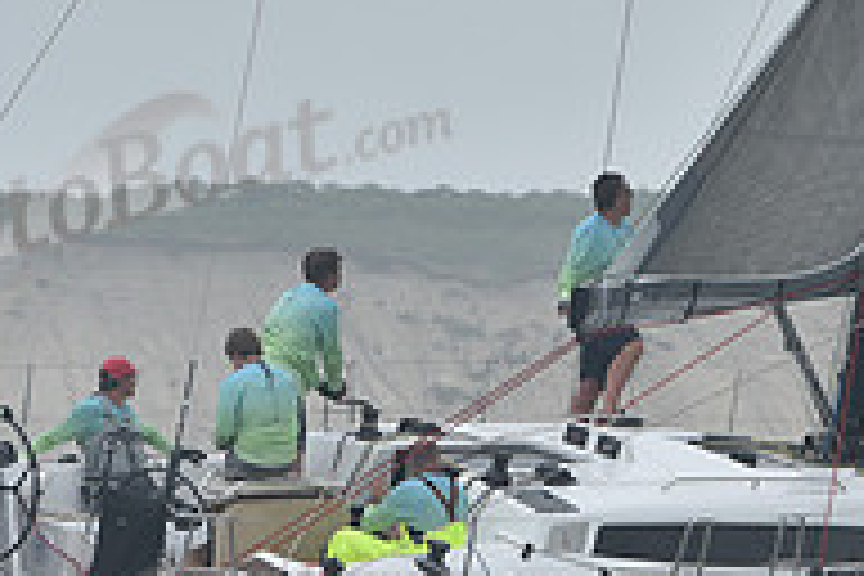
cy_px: 358
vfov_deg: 2.3
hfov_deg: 3.4
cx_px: 688
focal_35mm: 605
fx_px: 14519
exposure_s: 1/800
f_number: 8
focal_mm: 200
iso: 250
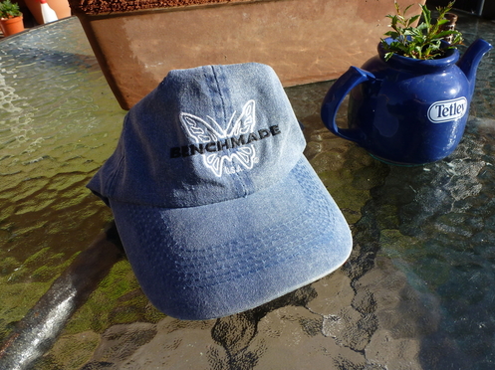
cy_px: 172
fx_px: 414
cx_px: 283
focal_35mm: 29
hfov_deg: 61.4
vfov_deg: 48.1
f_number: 4
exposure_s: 1/400
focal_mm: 4.3
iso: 100
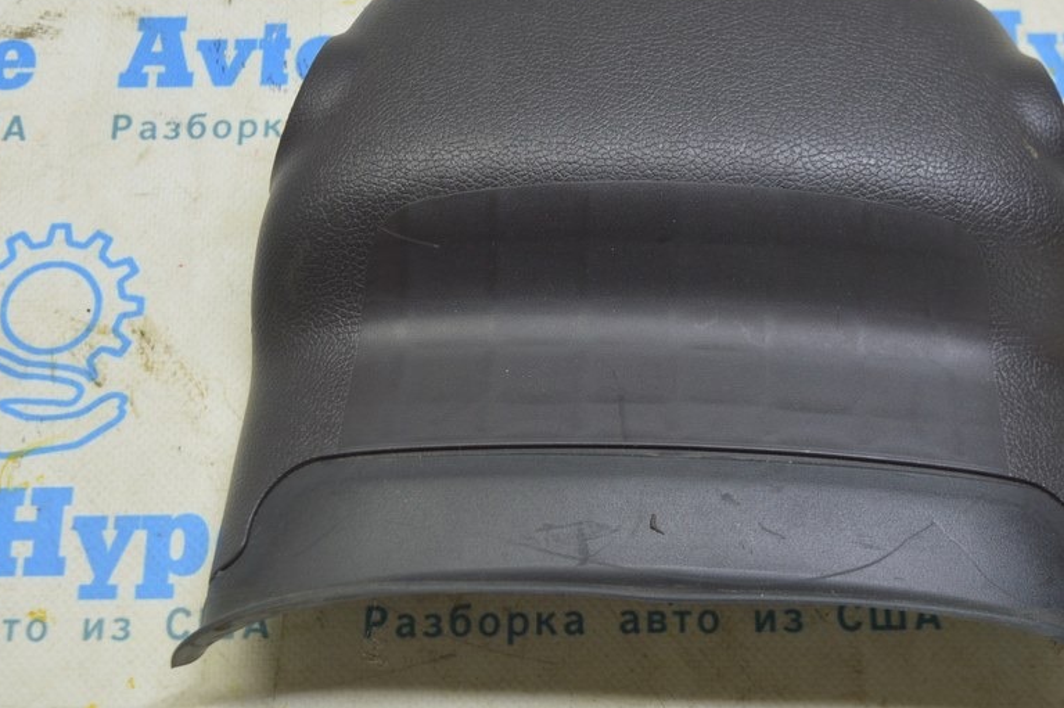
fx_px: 1654
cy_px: 362
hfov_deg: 35.6
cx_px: 622
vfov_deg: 24.2
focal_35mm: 56
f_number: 5.6
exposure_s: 1/20
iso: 400
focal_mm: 28
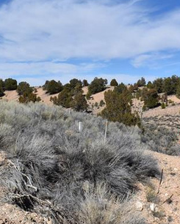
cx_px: 92
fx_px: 353
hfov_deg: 28.6
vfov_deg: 35.3
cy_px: 114
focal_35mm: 53
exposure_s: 1/320
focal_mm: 18
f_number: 9
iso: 100
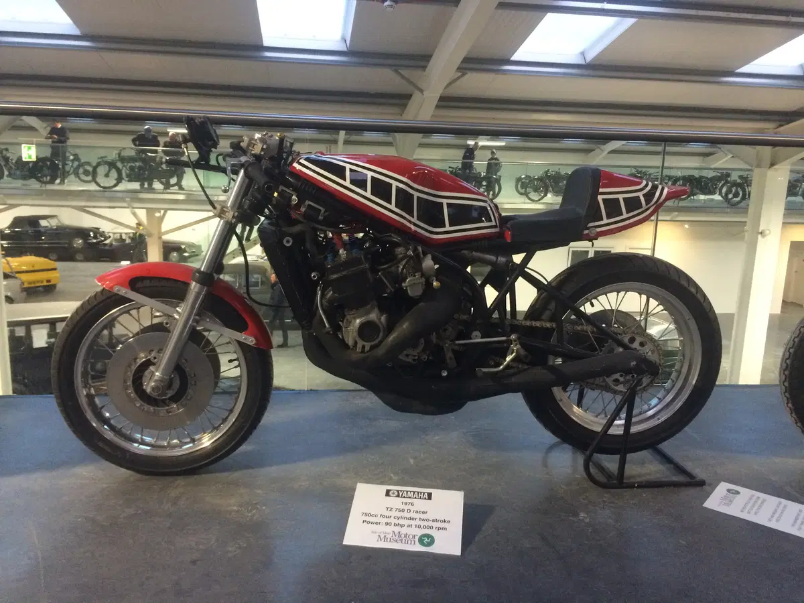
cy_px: 302
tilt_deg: -11.7
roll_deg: -1.3
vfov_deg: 48.2
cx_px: 402
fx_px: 674
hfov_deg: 61.7
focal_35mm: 29
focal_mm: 4.15
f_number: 2.2
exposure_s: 1/30
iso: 250
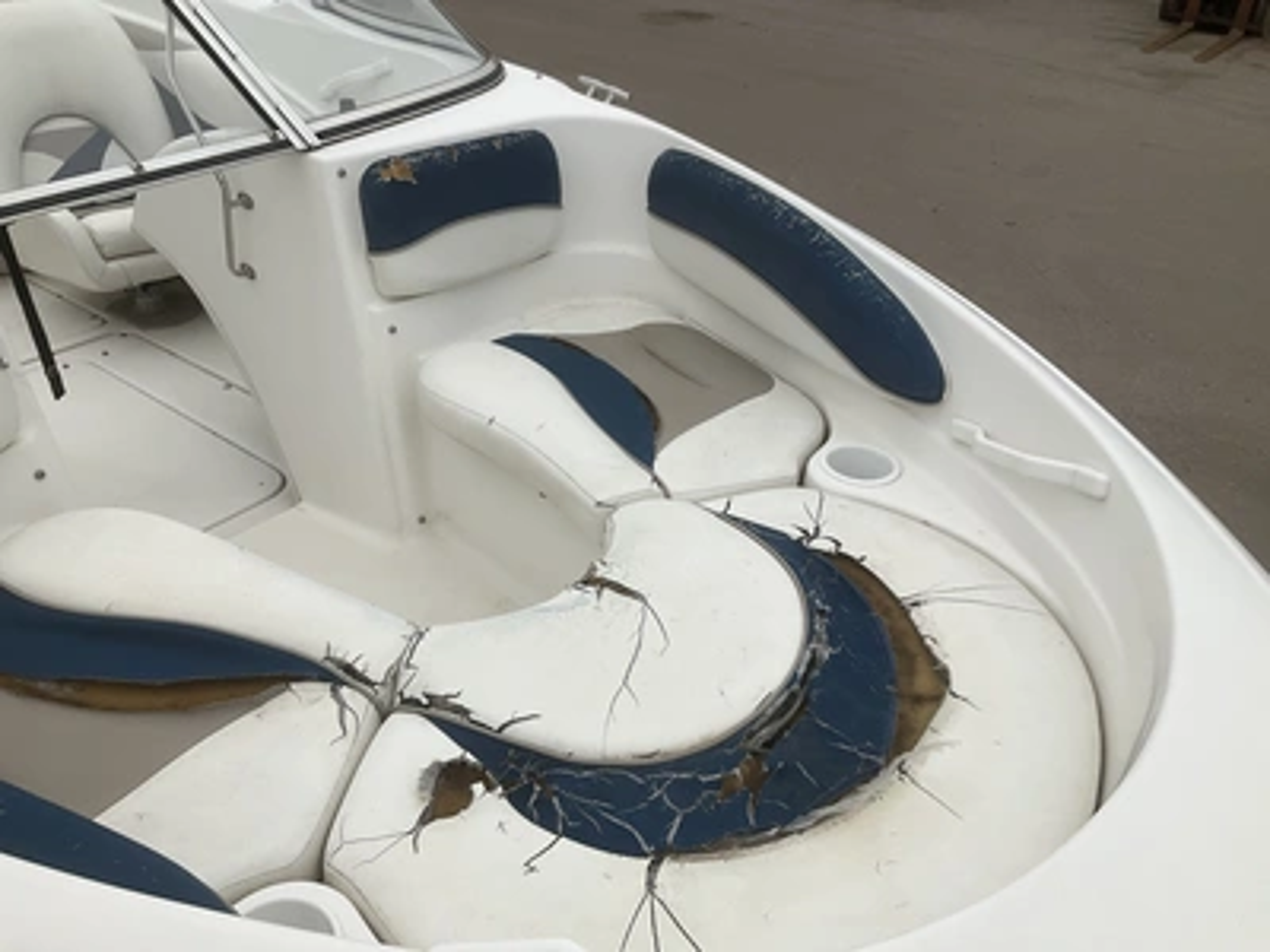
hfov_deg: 61.7
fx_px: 1064
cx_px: 635
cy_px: 476
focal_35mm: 29
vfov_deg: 48.2
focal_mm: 3
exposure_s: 1/3125
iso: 25
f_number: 1.8
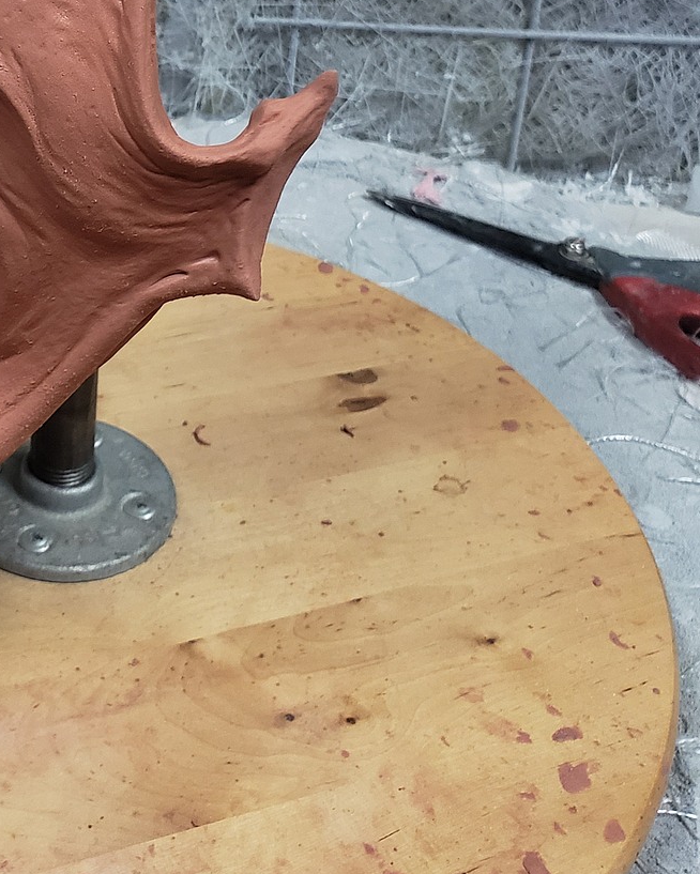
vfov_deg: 33.2
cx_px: 21
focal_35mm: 53
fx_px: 1372
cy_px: 60
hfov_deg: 27.2
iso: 320
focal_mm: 4.3
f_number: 2.4
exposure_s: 1/59
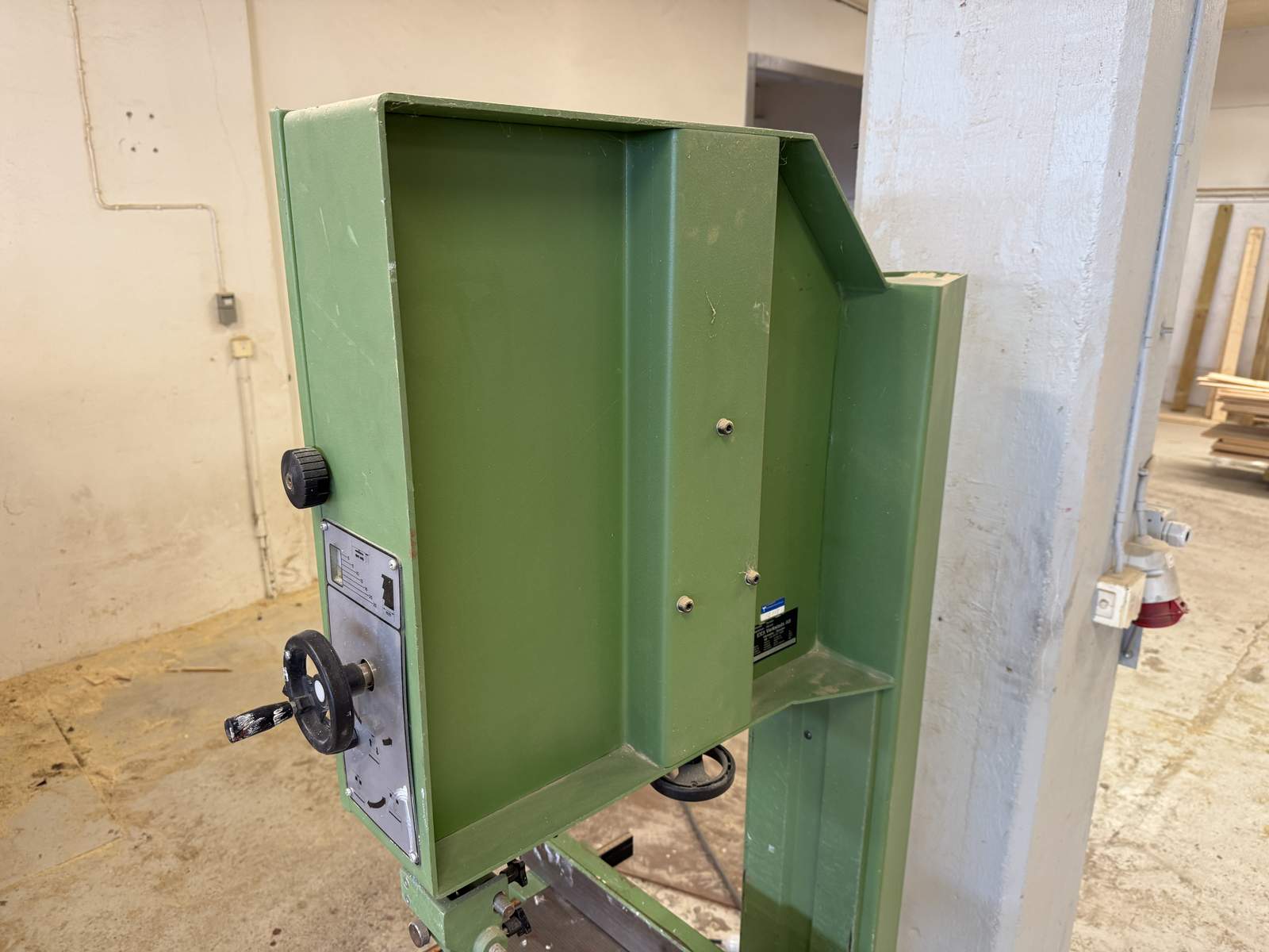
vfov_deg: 56.8
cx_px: 634
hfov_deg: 71.6
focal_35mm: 24
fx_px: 880
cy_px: 476
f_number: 1.78
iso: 200
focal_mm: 6.76
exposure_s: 1/100
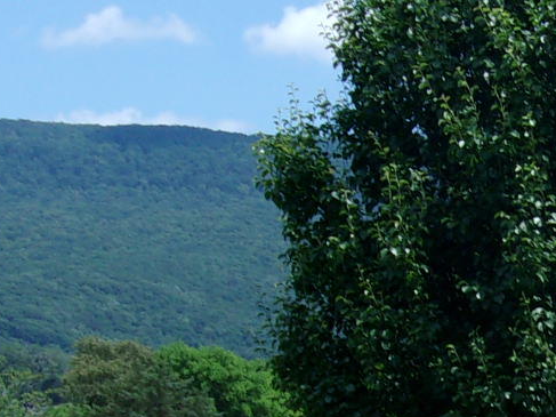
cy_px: 329
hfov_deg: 13.5
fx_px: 2296
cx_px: 604
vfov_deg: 10.3
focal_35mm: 143
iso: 80
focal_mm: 6.1
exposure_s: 1/85
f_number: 11.6
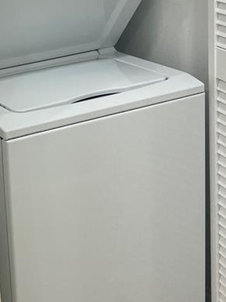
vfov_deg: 23.6
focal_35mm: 81
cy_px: 38
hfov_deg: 17.8
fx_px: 705
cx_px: 1
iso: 80
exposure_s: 1/120
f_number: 1.5
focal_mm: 5.7
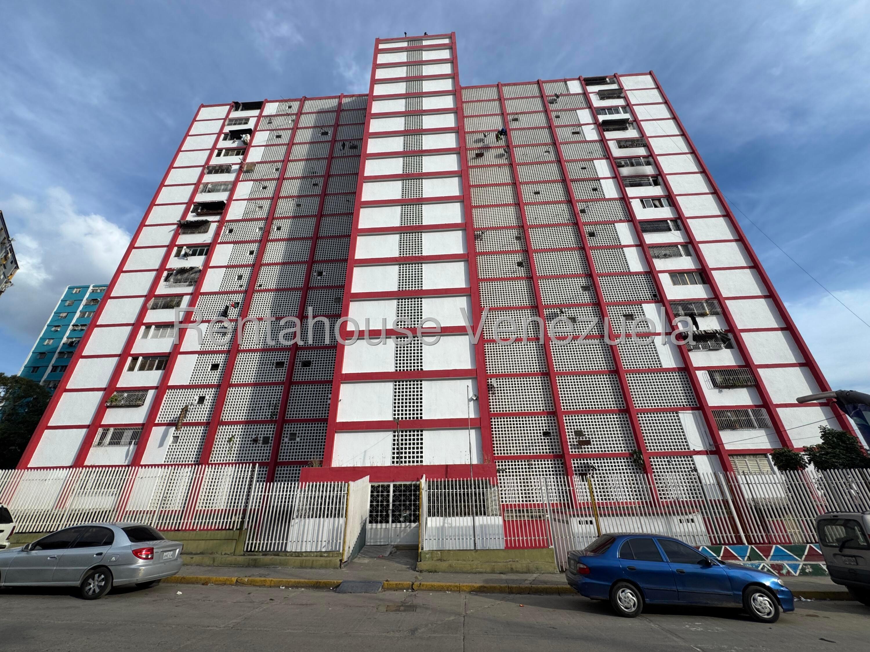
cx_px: 435
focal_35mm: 14
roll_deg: -1.1
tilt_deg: +26.9
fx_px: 352
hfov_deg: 102.1
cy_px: 326
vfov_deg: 85.7
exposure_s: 1/1506
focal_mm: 2.22
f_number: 2.2
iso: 50
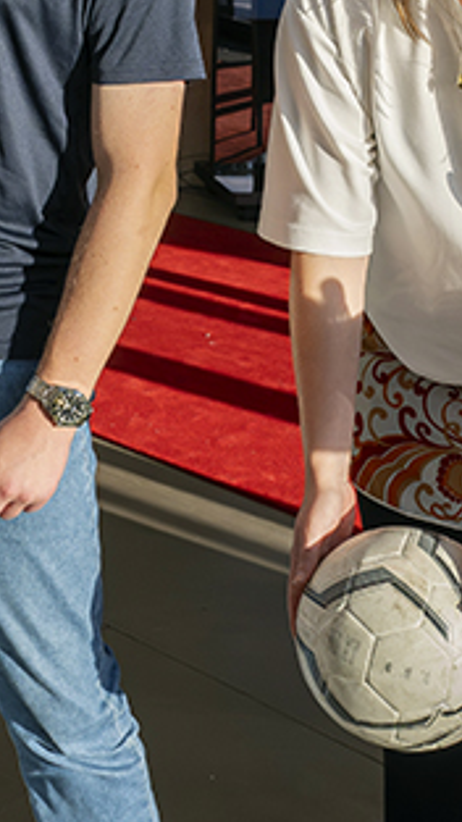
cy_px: 42
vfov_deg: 22.0
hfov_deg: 12.6
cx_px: -81
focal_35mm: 94
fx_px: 2048
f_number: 7.1
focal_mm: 26
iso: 800
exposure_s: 1/500
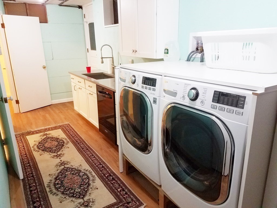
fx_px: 208
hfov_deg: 67.3
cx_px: 138
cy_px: 104
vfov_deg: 53.1
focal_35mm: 26
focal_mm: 4.2
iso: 200
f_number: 1.7
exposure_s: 1/24
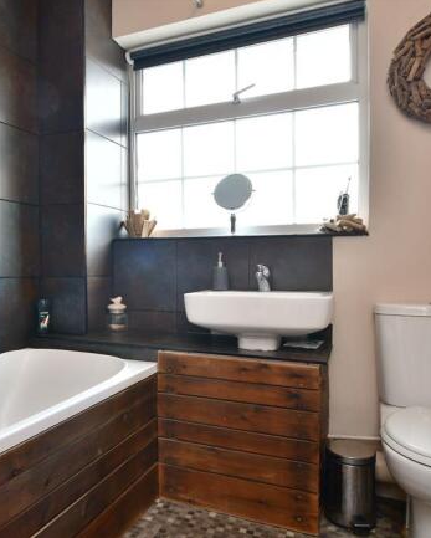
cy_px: 268
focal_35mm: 27
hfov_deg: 52.1
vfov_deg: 64.0
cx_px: 138
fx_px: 430
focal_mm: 13
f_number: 8
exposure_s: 1/13
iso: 200
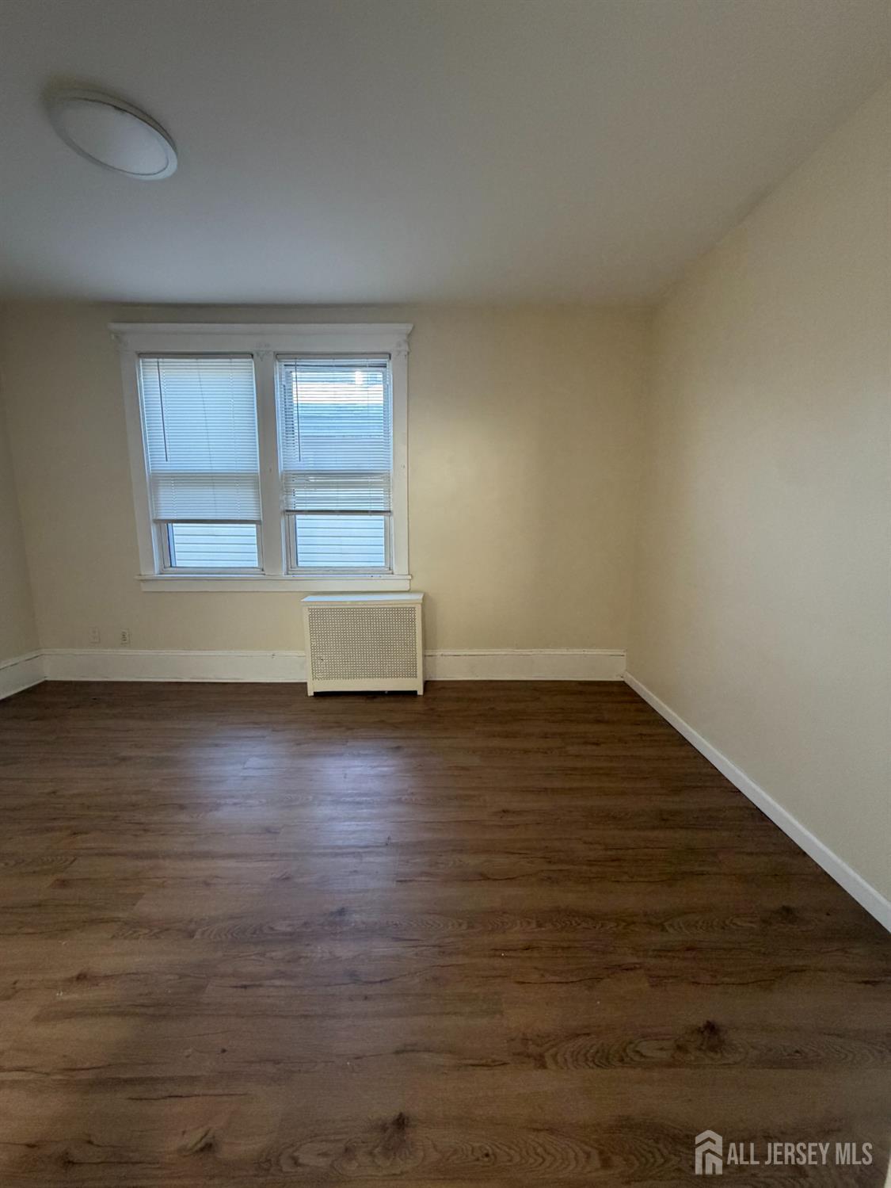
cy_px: 594
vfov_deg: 102.0
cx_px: 446
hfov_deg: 85.7
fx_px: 480
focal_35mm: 14
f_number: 2.2
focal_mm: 2.22
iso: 320
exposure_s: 1/103
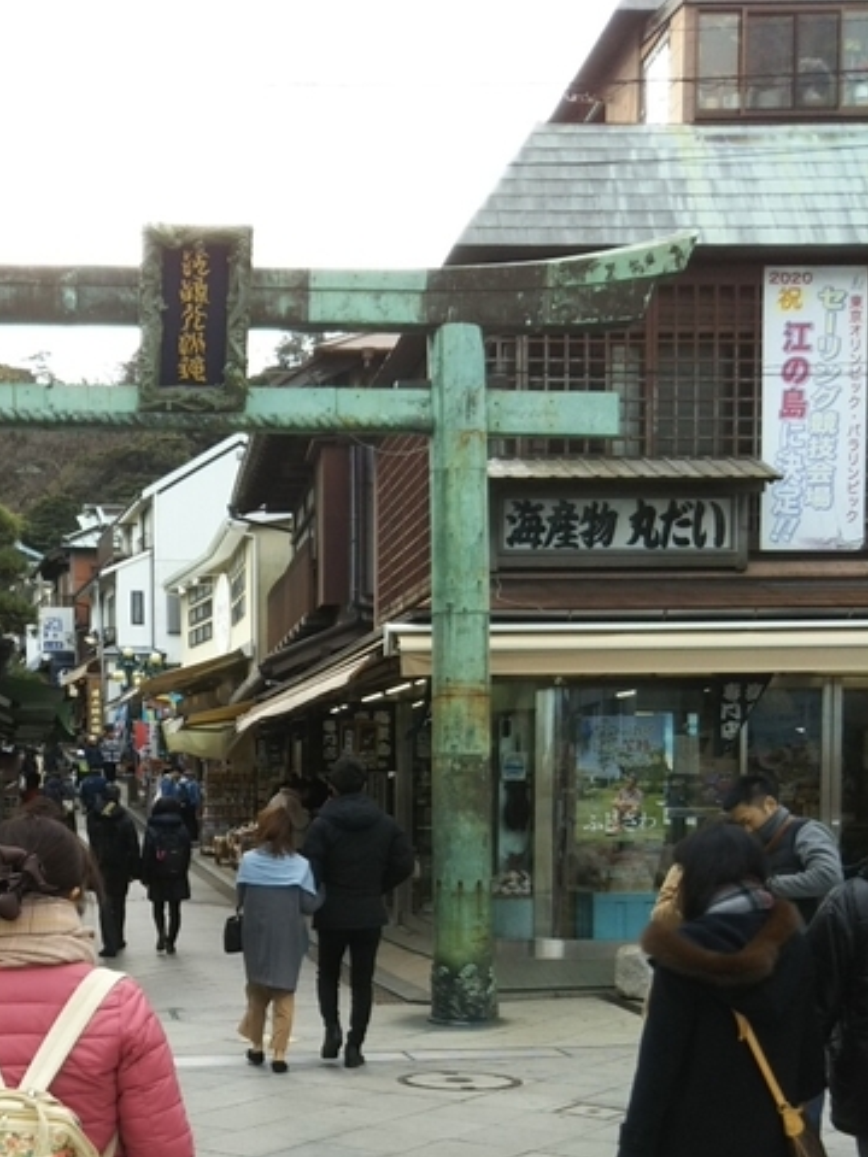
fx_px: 1672
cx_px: 162
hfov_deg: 28.4
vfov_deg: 36.8
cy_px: 928
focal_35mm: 50
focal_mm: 4
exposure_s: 1/246
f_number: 2.2
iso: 25
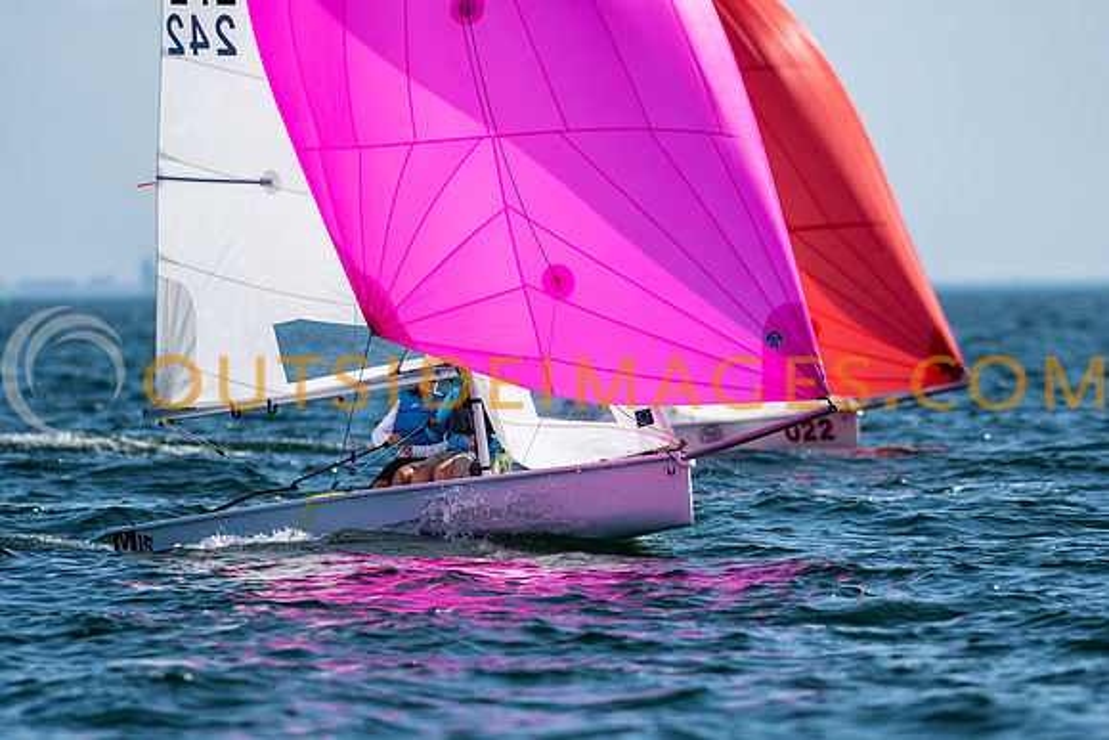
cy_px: 370
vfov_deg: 2.9
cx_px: 554
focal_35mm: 475
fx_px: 14648
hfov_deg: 4.3
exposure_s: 1/4000
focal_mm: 300
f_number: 5
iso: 200
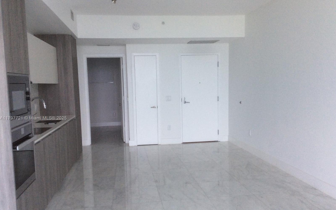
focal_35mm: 34
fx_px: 311
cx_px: 168
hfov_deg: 56.7
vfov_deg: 37.2
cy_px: 118
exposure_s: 1/120
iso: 50
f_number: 2.4
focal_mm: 3.3
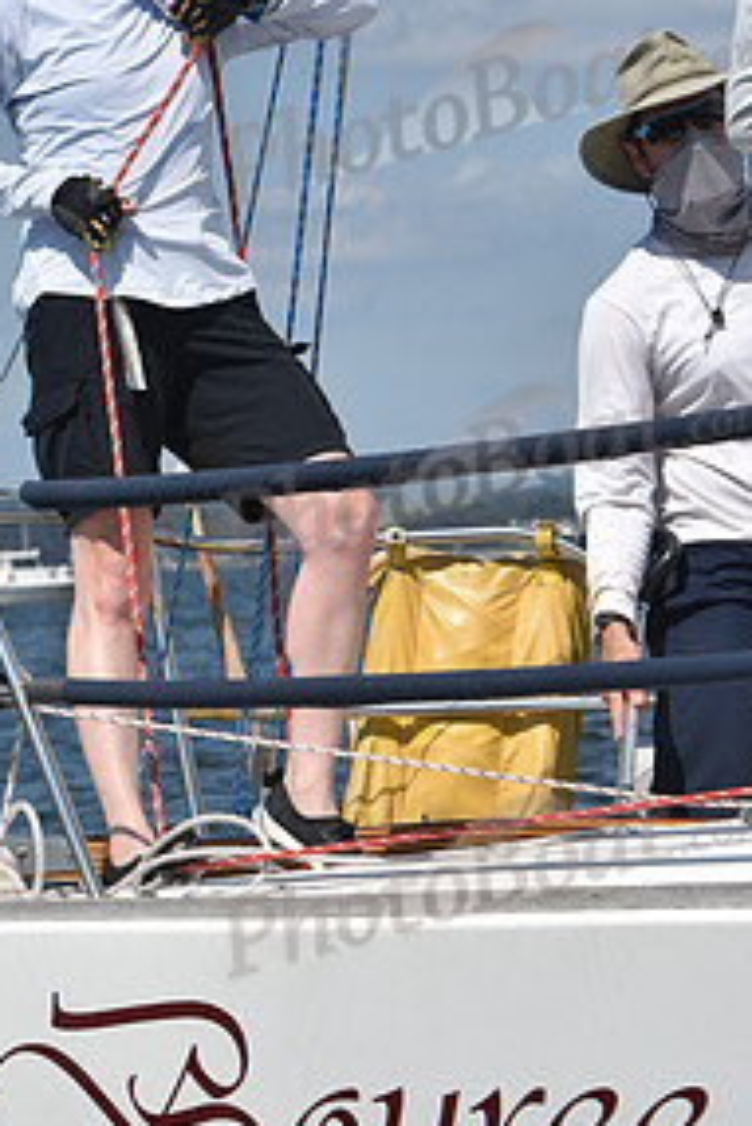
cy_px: 728
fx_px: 7729
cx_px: 18
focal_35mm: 247
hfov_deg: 5.6
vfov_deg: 8.3
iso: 320
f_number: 10
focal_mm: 122
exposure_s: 1/1250
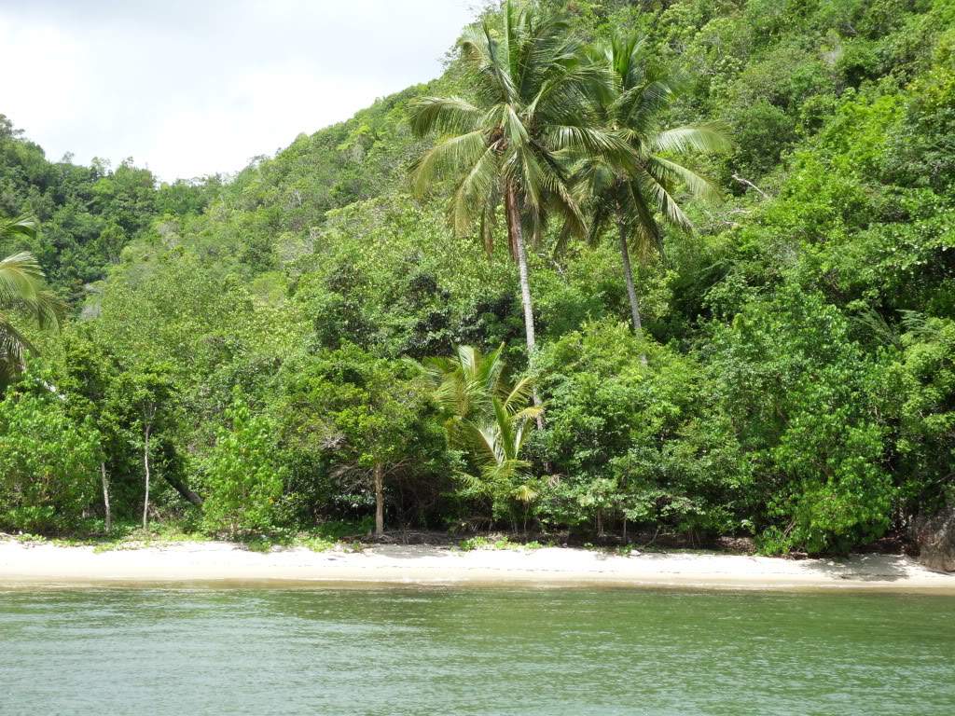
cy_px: 358
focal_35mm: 80
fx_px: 2207
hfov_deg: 24.4
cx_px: 478
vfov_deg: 18.4
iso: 80
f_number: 5.3
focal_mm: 14
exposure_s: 1/250
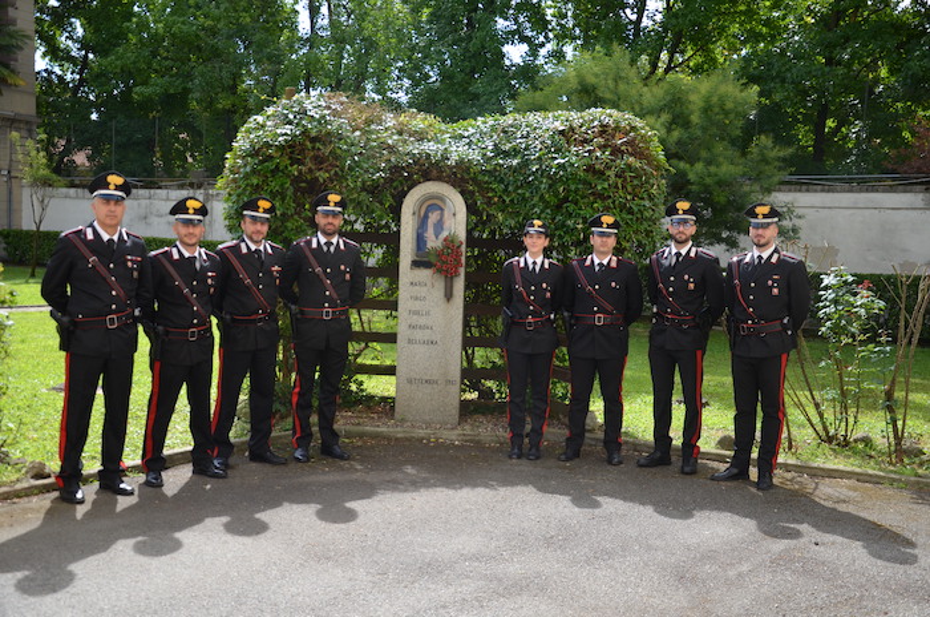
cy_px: 308
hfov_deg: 51.4
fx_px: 967
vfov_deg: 35.4
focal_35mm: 38
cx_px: 465
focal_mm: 25
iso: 400
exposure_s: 1/1000
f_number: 4
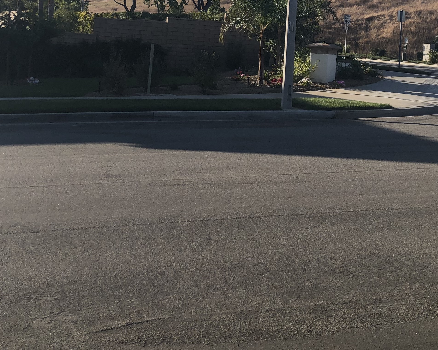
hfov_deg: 32.5
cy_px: 51
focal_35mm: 58
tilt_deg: +0.9
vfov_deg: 25.6
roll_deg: -3.9
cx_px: 239
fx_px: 752
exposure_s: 1/1869
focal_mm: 4
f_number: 1.8
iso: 20
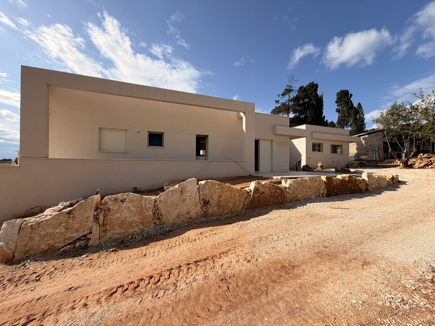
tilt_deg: +1.1
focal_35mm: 14
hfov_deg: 102.1
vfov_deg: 85.7
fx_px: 176
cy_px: 163
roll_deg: +0.4
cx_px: 218
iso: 20
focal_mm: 2.22
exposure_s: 1/1087
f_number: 2.2
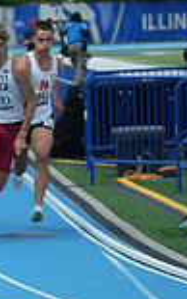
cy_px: 186
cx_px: -310
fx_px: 3112
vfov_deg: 5.5
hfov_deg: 3.4
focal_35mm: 382
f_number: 5.6
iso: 400
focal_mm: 100
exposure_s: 1/2000
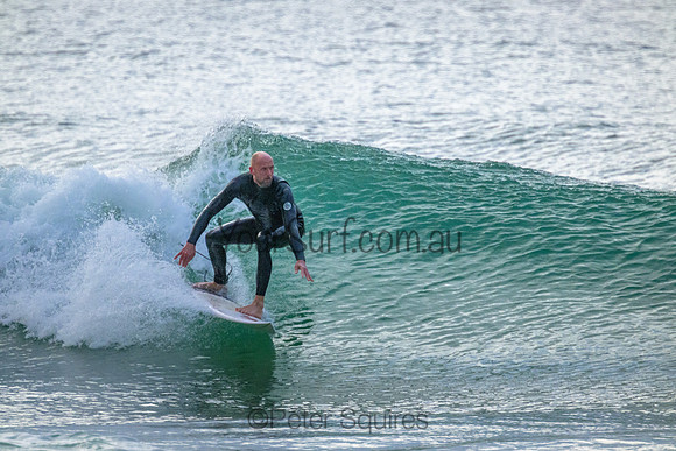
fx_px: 15025
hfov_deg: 2.6
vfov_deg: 1.7
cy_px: 226
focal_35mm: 800
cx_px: 338
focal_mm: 800
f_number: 11
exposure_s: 1/2000
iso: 5600
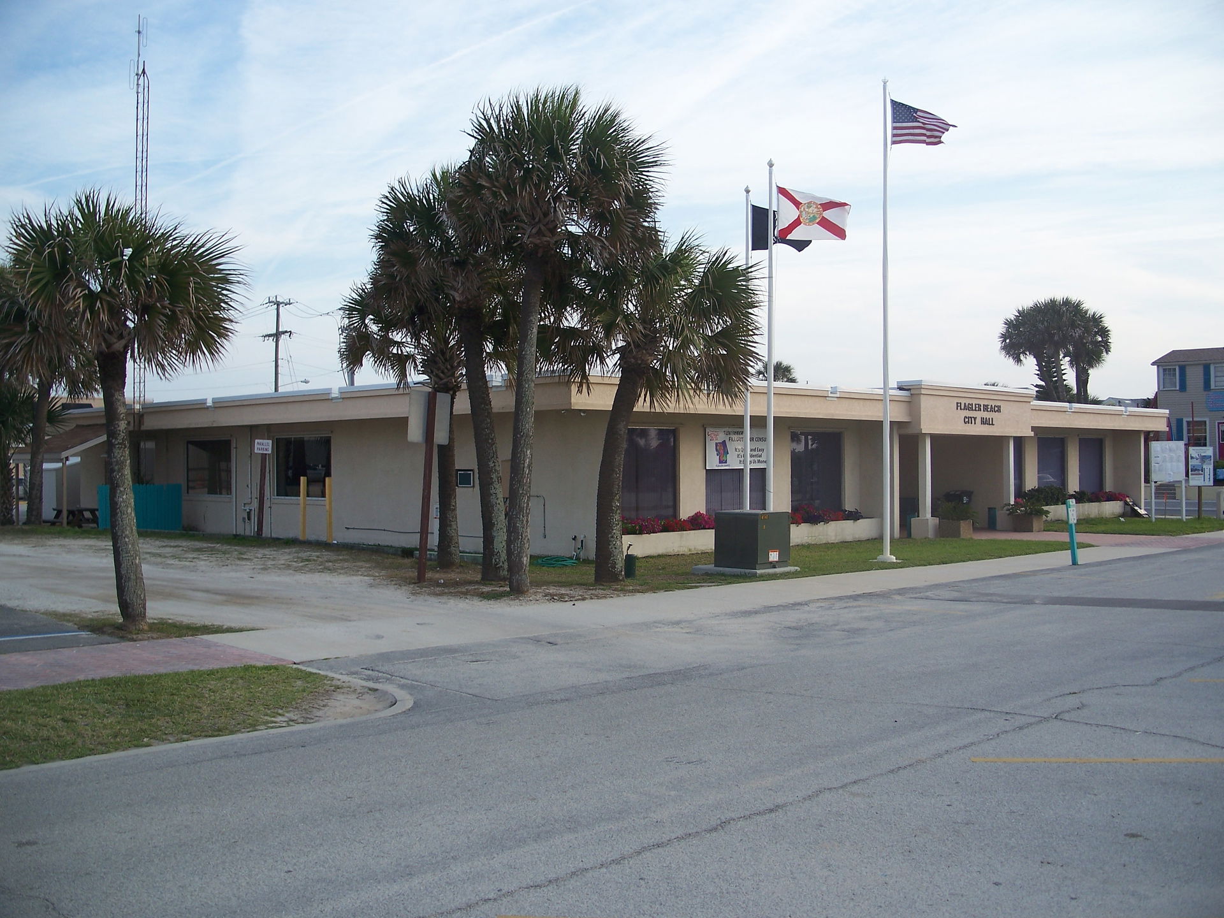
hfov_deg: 50.1
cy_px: 459
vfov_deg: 38.7
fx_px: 1308
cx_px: 612
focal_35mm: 37
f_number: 2.8
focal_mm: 7.8
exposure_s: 1/320
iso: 64
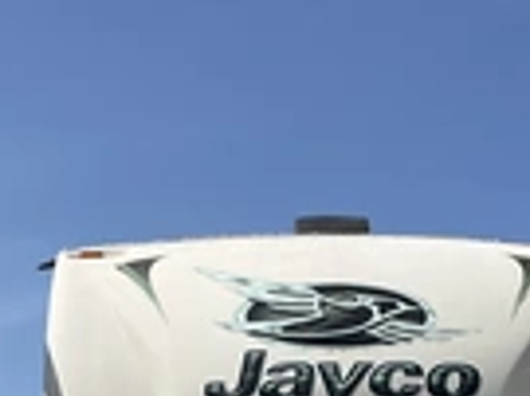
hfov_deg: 22.6
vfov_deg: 16.3
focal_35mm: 86
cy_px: 494
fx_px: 1316
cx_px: 373
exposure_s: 1/2538
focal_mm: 3
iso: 25
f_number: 1.8
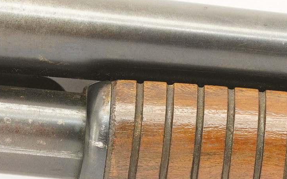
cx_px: 184
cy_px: 100
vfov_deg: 3.0
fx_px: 3402
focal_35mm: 435
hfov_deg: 4.8
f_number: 5.6
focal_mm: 69
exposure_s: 1/60
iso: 500
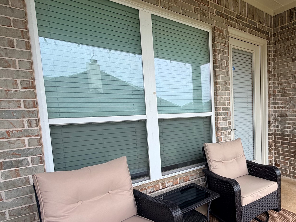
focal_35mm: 23
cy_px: 127
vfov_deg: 58.6
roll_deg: +1.4
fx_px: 197
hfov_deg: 66.4
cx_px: 241
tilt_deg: -5.2
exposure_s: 1/121
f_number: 2.2
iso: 50
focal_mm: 2.22
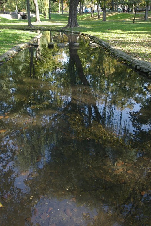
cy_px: 113
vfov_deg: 53.1
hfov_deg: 36.9
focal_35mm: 36
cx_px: 76
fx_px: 226
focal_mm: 24
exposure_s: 1/80
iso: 200
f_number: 5.6
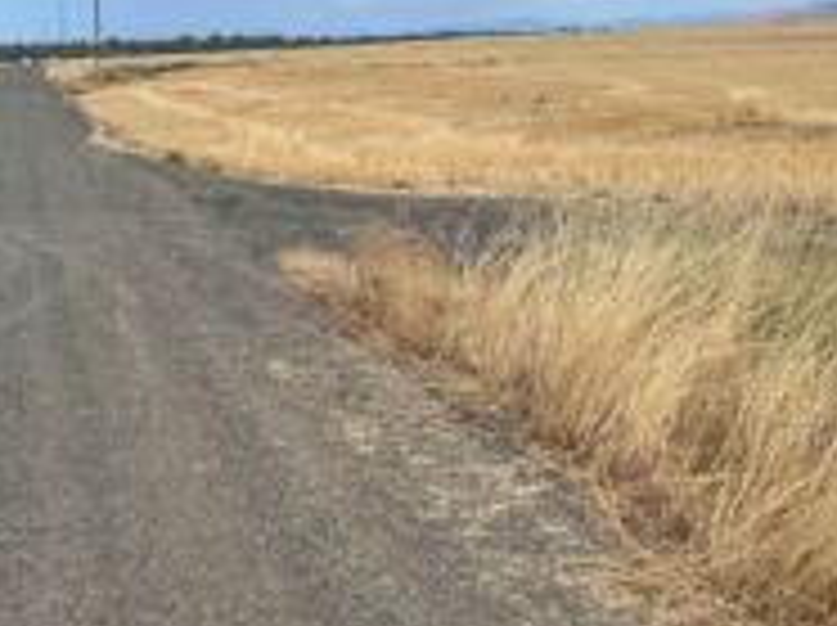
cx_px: 27
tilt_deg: -13.4
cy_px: 365
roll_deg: +1.9
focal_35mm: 56
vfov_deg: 26.0
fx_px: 1352
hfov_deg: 32.1
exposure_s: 1/3731
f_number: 1.6
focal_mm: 4.2
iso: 32
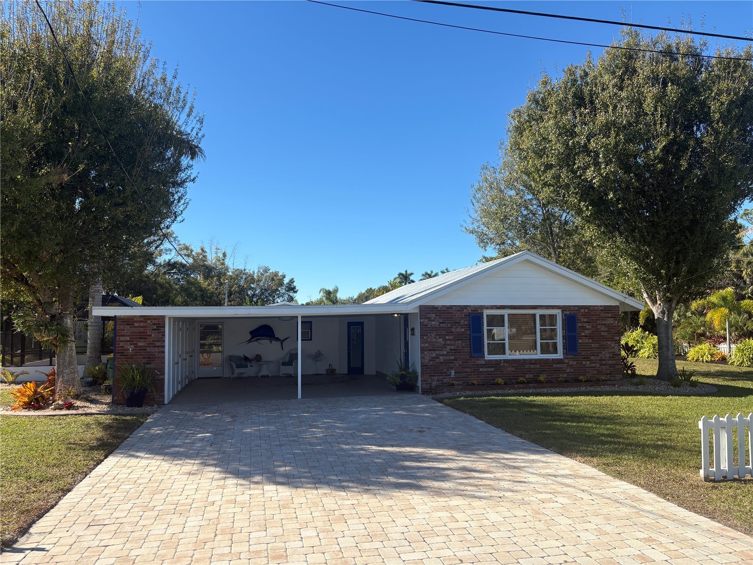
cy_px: 282
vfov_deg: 53.1
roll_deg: +1.3
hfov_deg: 67.3
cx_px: 376
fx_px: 566
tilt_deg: +5.2
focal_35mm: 26
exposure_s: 1/2747
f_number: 1.6
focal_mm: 5.96
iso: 50
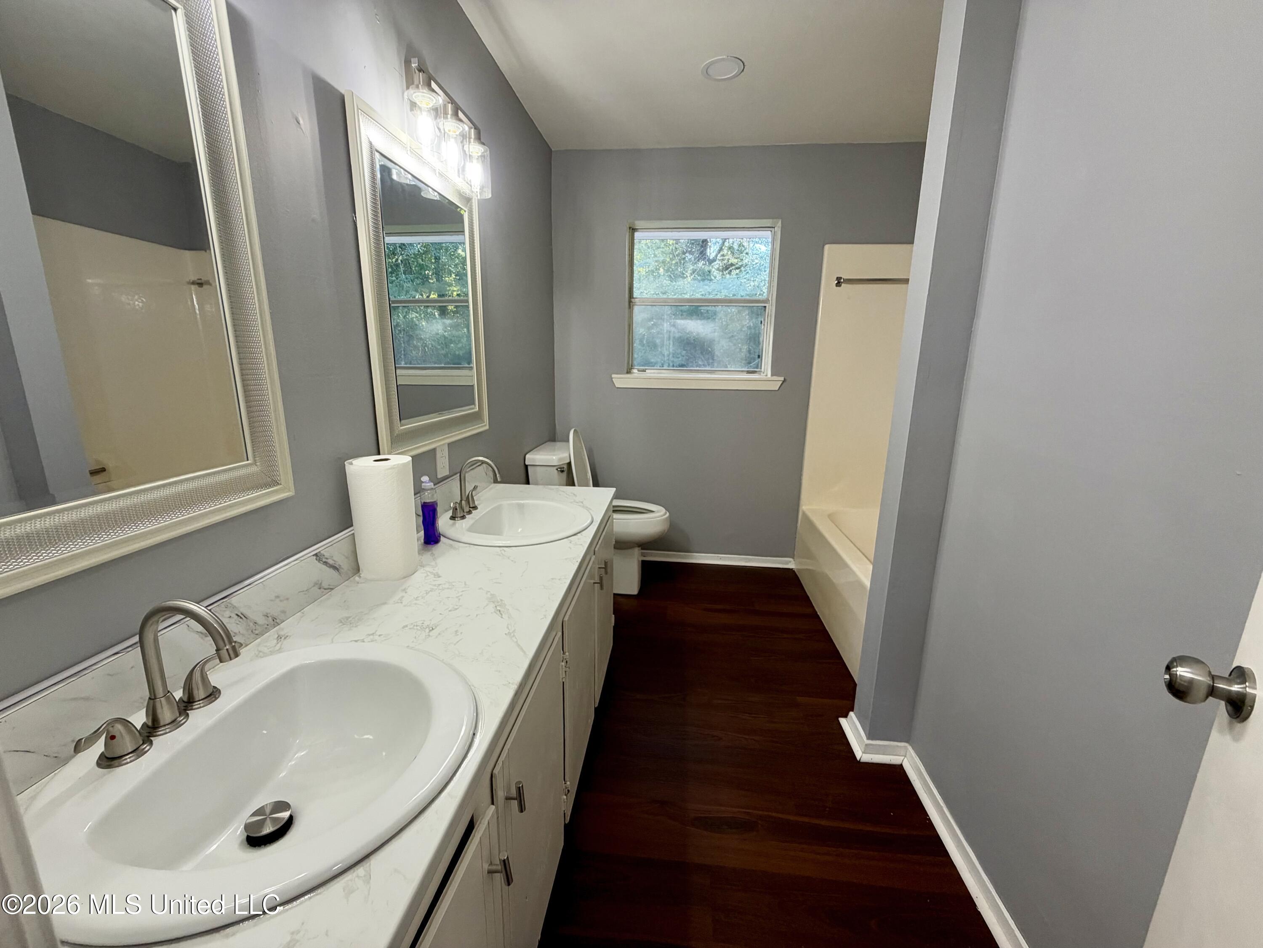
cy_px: 474
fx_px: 511
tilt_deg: -12.0
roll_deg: -1.0
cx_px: 632
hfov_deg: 102.1
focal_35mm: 14
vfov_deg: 85.7
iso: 200
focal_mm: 2.22
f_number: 2.2
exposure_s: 1/120
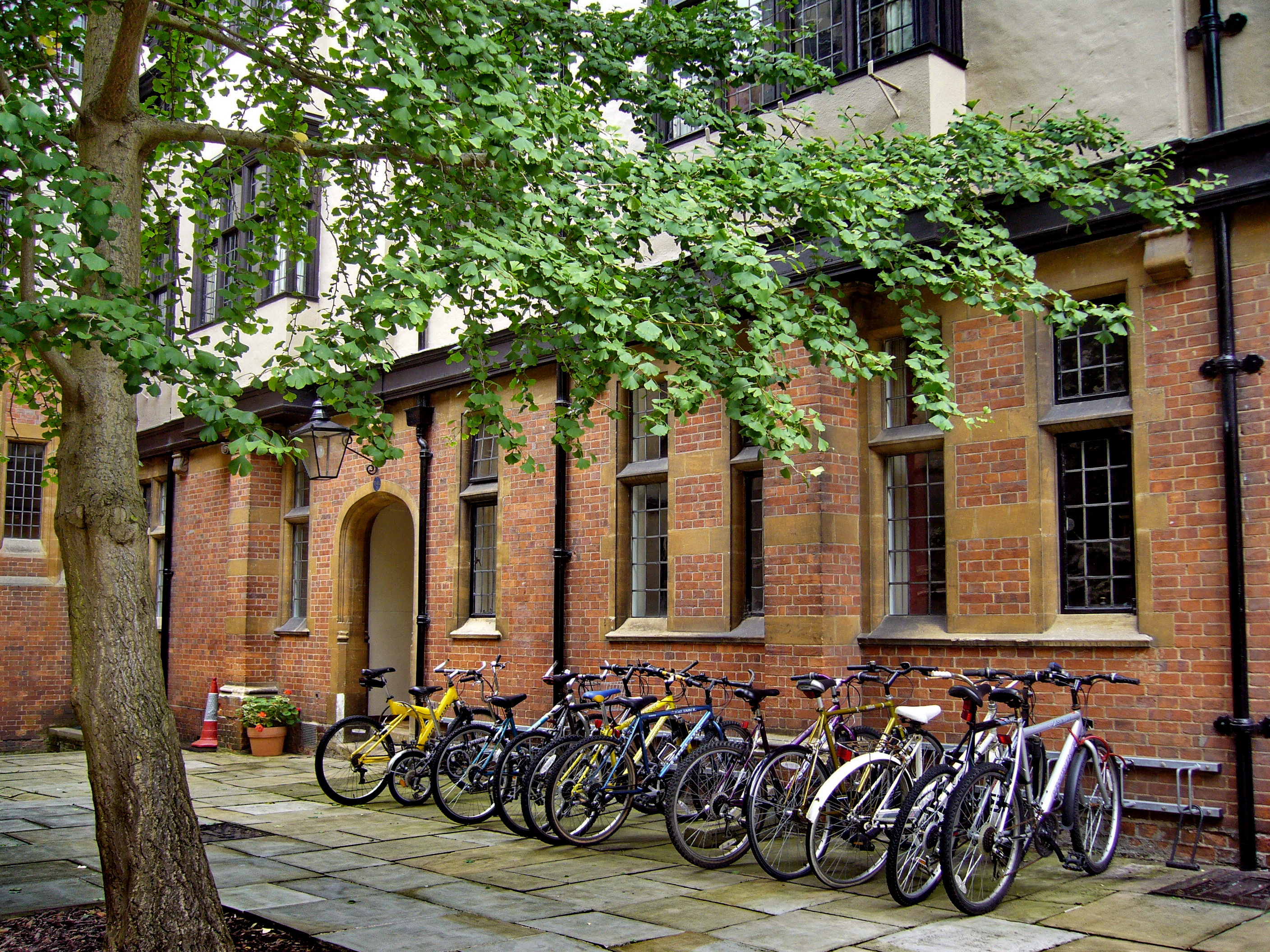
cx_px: 635
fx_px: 1284
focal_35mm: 35
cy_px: 476
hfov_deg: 52.6
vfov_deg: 40.7
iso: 100
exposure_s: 1/30
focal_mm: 5.8
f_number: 2.8
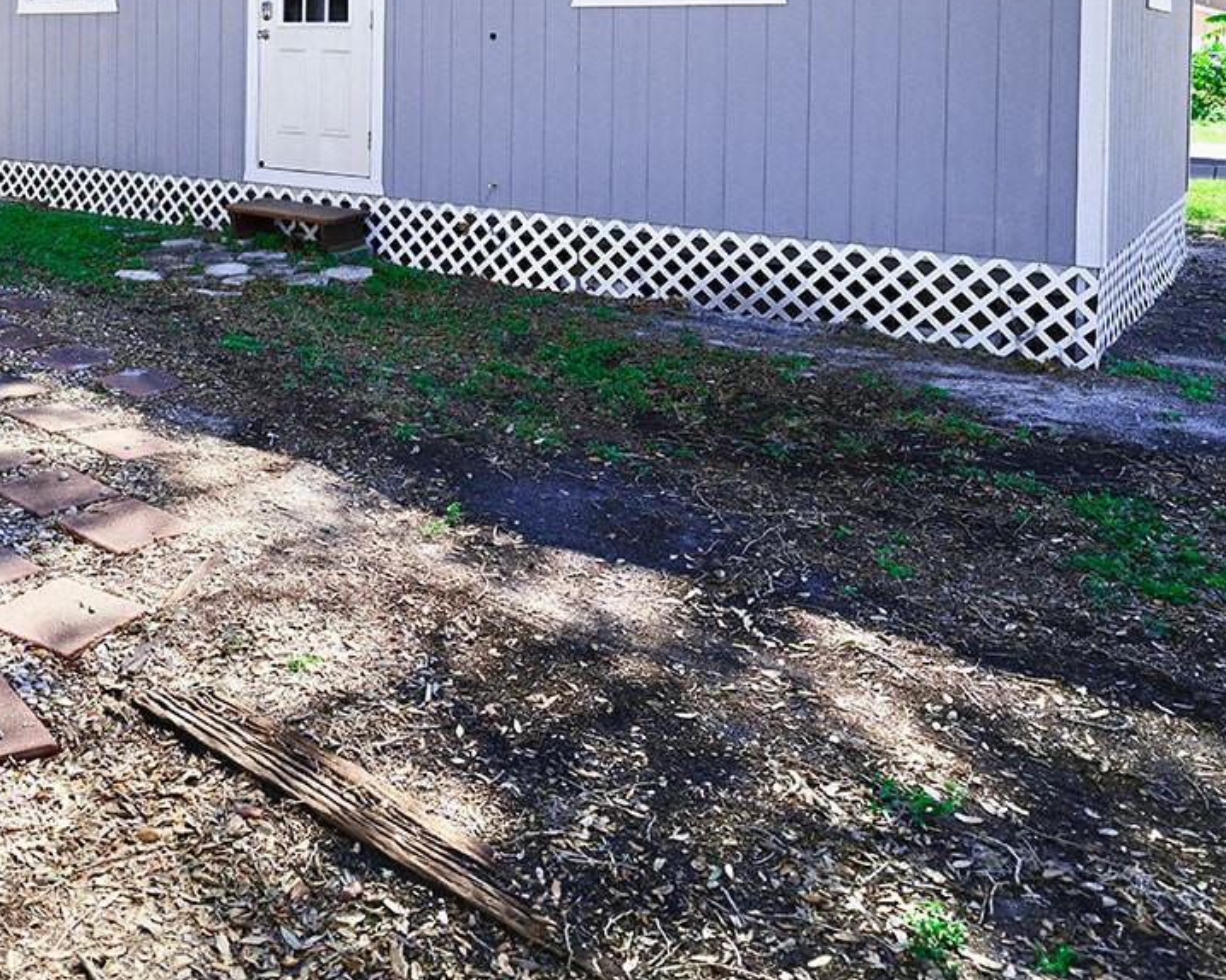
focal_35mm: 37
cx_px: 215
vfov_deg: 37.2
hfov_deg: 46.1
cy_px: 75
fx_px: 1342
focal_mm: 20.9
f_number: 4
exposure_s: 1/2500
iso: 1000
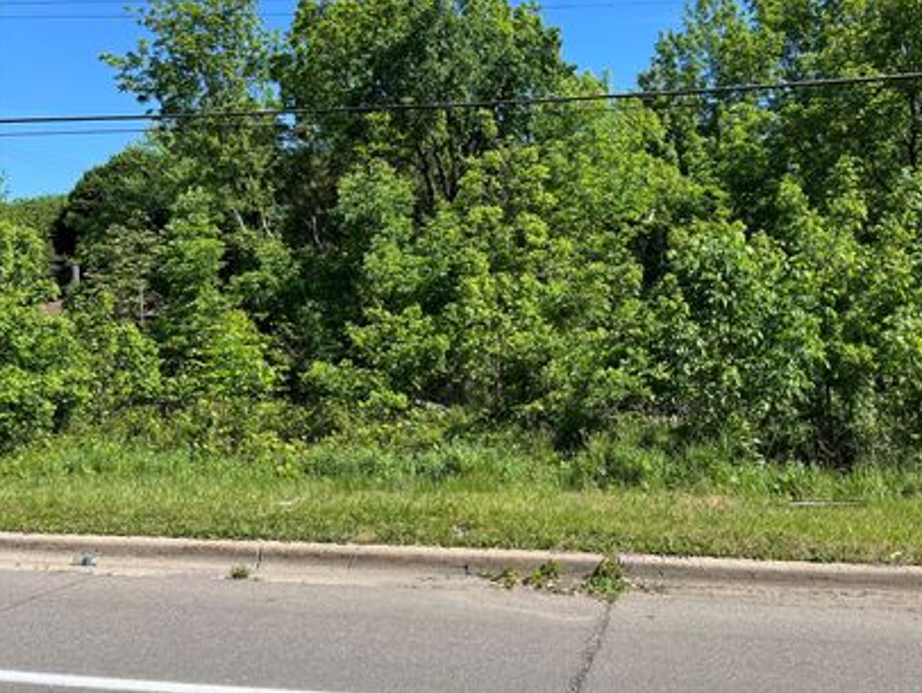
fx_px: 853
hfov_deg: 56.3
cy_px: 342
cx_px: 563
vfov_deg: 44.2
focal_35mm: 32
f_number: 1.5
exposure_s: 1/2457
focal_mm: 5.7
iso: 50
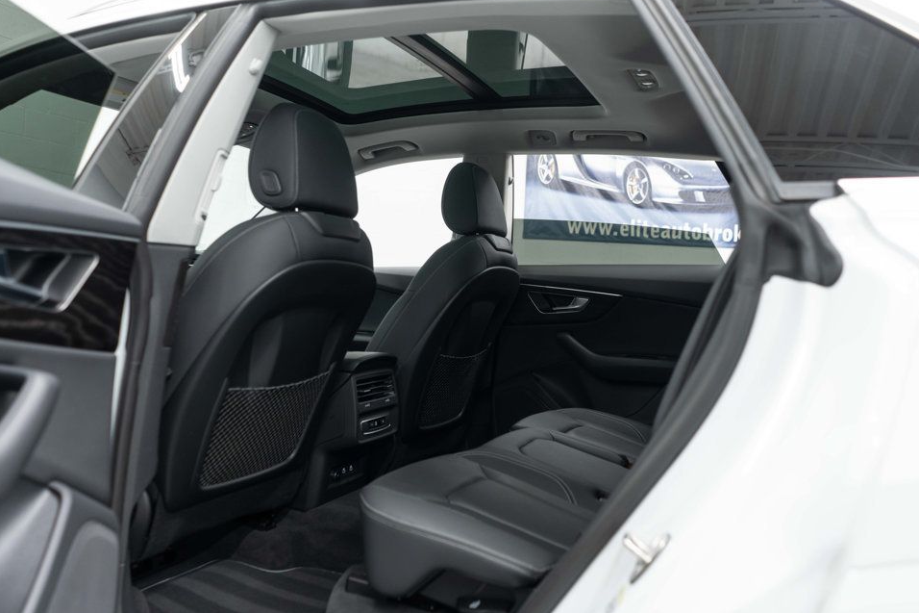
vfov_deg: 43.6
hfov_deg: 61.9
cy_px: 320
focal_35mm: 30
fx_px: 766
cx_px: 441
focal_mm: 28
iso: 640
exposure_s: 1/50
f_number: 3.2
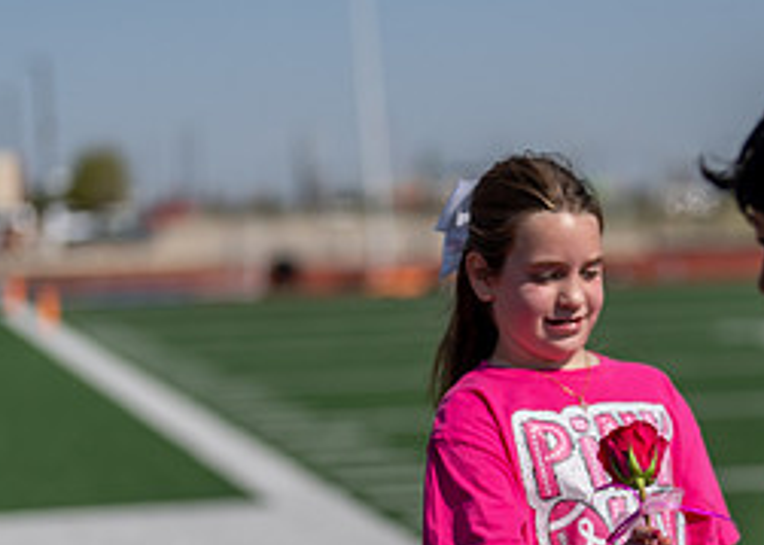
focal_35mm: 121
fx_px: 2624
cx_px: 639
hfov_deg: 16.4
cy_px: 478
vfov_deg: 11.8
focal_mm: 50
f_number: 1.2
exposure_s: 1/20000
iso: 100
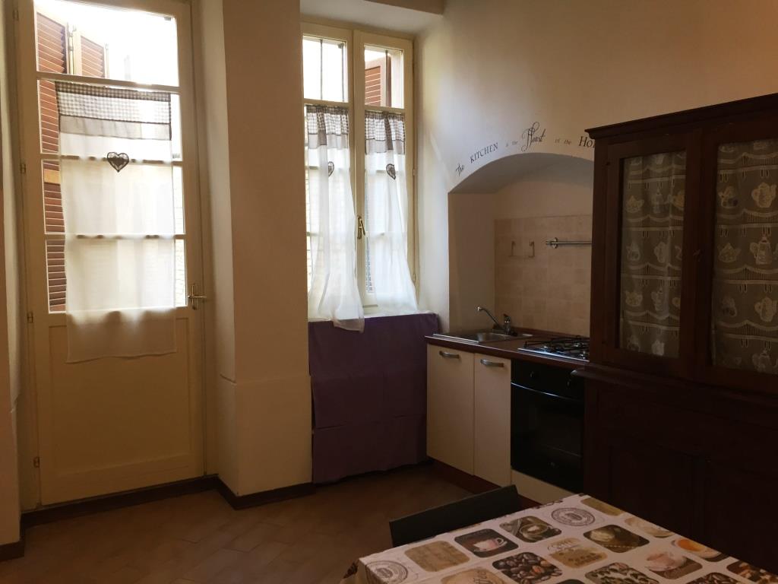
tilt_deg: -5.1
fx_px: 652
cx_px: 389
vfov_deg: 48.2
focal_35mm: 29
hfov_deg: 61.7
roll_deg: -0.3
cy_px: 292
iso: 100
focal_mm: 4.15
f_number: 2.2
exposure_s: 1/33
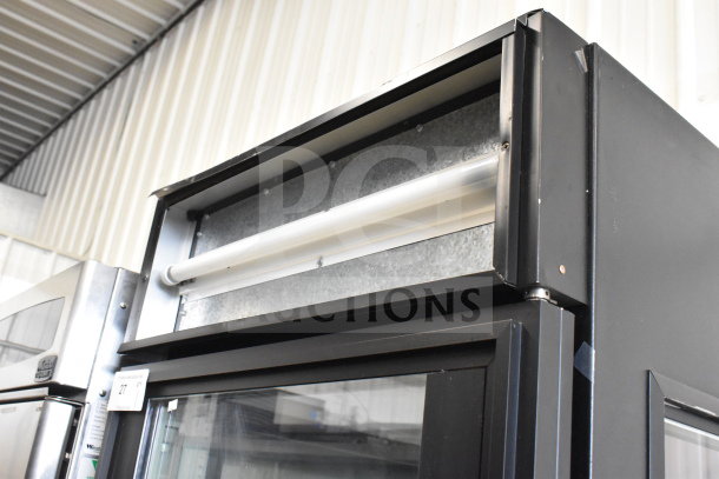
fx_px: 749
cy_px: 240
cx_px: 360
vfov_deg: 35.5
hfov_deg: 51.3
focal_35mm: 38
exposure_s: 1/160
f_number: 6.3
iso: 6400
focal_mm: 25
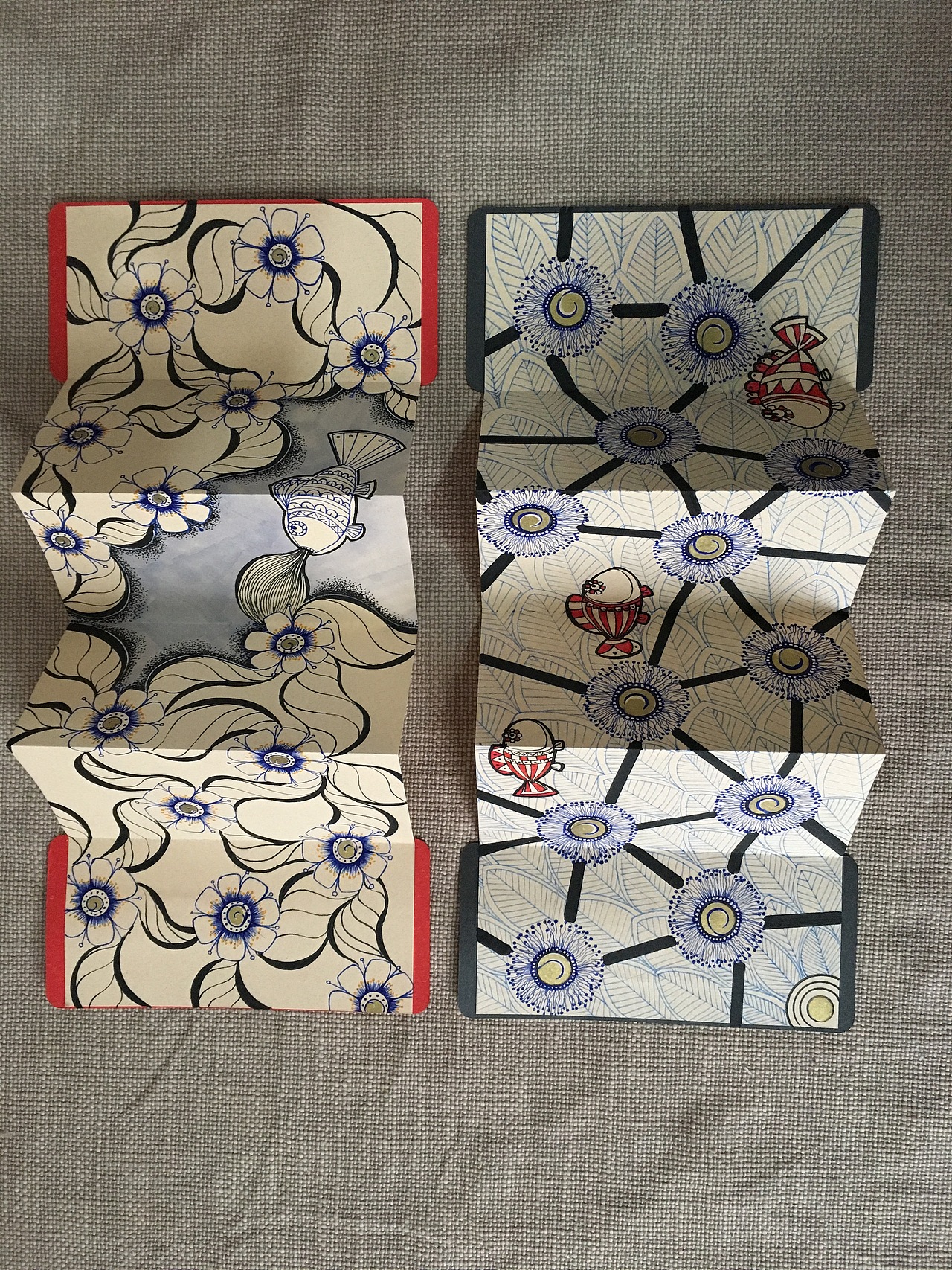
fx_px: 1064
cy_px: 635
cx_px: 476
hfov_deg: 48.2
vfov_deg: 61.7
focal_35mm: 29
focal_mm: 4.15
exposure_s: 1/33
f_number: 2.2
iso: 200
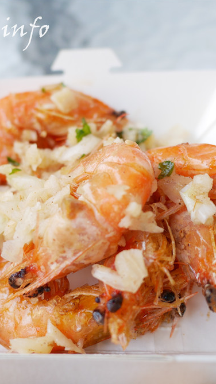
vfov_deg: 46.4
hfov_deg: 27.0
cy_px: 193
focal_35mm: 44
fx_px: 448
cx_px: 87
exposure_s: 1/200
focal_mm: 15
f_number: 2.5
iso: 200
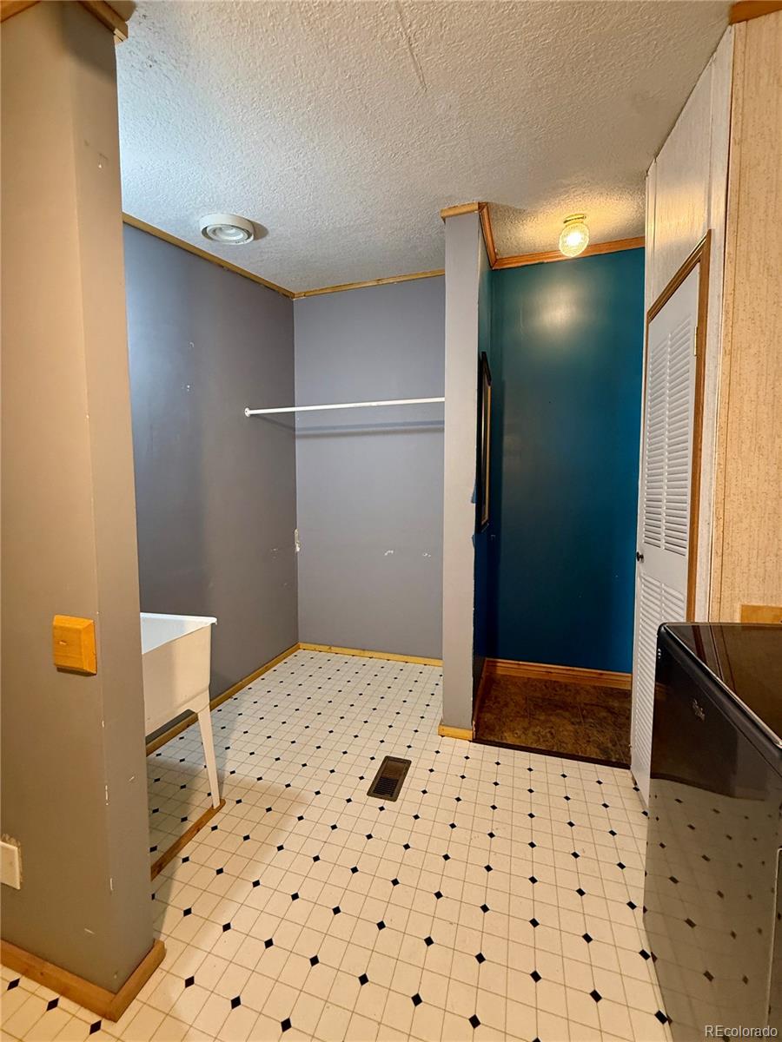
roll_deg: +0.2
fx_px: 422
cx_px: 391
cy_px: 521
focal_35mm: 14
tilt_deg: -2.9
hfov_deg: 85.7
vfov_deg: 102.1
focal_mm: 2.22
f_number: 2.2
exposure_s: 1/60
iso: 320
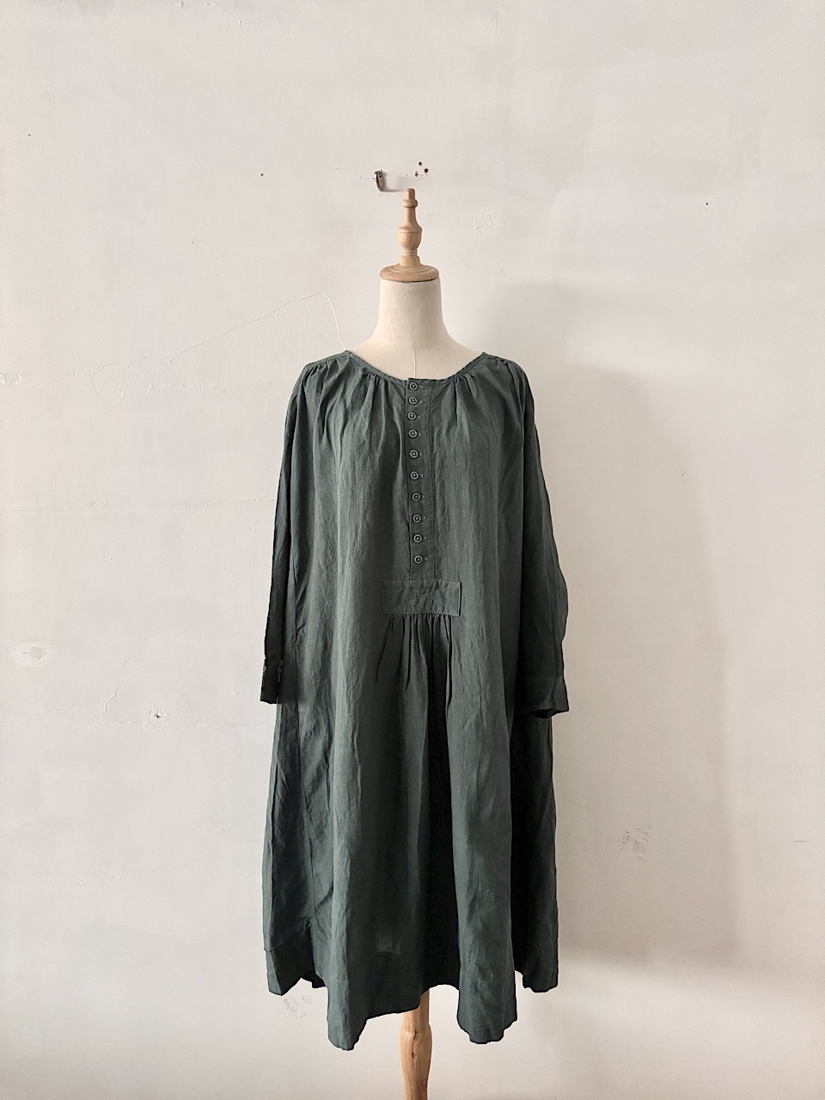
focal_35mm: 26
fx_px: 826
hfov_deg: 53.1
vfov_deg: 67.3
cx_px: 412
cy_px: 550
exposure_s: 1/40
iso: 640
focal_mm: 5.96
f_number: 1.6
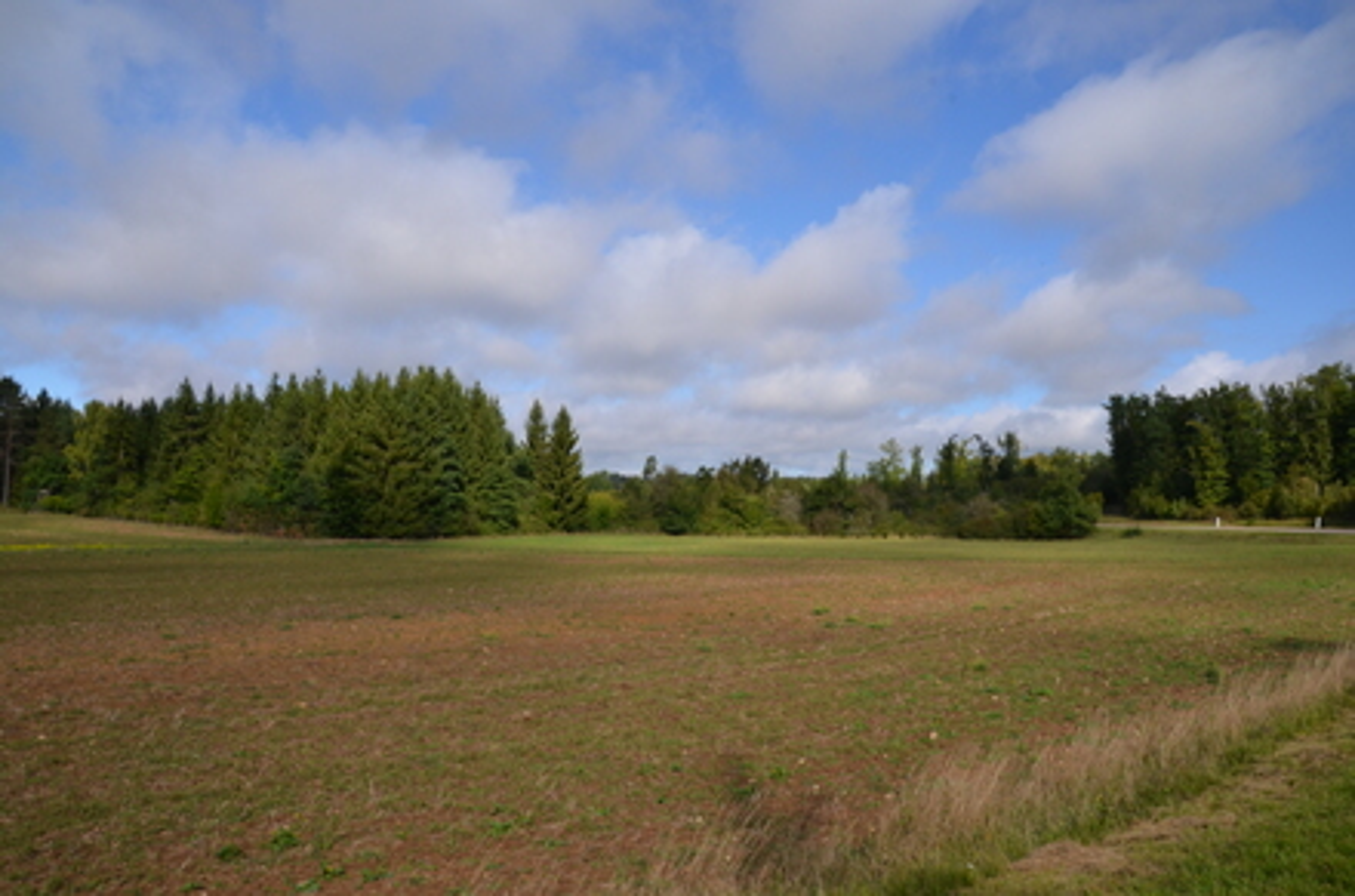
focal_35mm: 24
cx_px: 678
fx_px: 901
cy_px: 448
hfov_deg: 73.9
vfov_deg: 52.9
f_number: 14
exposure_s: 1/250
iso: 320
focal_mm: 16
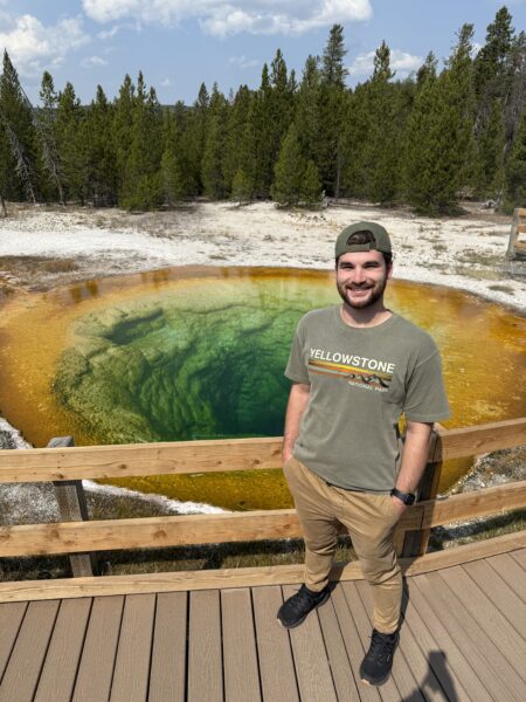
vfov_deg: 71.6
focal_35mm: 24
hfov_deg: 56.8
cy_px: 351
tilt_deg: -22.8
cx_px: 263
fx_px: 486
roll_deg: -0.9
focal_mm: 6.76
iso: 80
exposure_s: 1/6711
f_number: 1.78
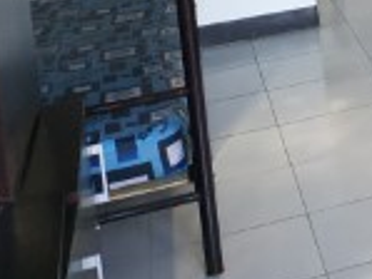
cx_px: 780
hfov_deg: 15.0
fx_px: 1097
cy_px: -235
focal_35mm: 102
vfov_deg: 13.0
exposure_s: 1/30
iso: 200
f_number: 1.9
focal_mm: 3.94
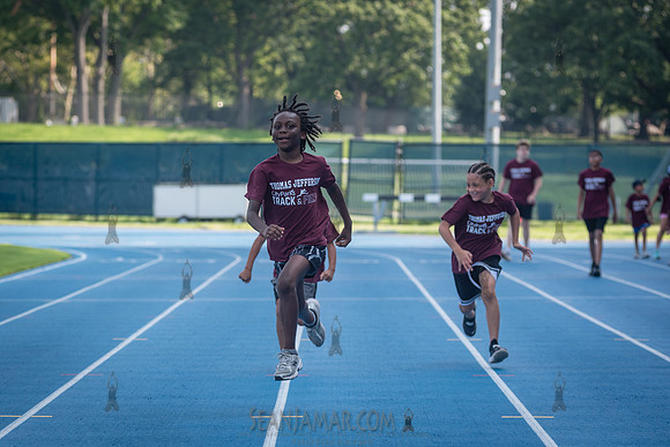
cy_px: 282
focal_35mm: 178
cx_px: 282
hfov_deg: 11.5
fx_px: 3321
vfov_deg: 7.7
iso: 160
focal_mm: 135
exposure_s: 1/640
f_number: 4
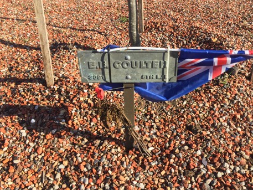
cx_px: 141
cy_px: 89
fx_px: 241
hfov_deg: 55.2
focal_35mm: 33
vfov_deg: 42.9
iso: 32
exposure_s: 1/920
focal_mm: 4.15
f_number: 2.2
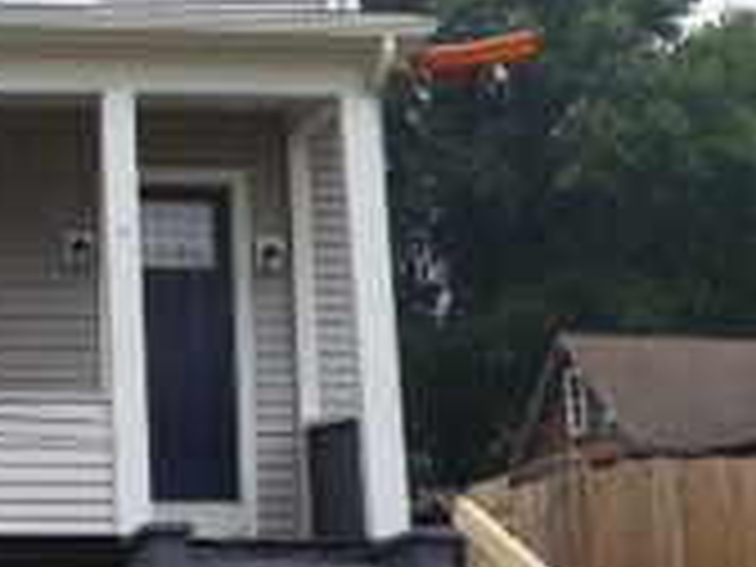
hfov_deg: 17.8
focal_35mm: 107
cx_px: -58
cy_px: 7
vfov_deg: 13.6
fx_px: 2337
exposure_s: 1/100
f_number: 3.7
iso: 100
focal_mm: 6.3
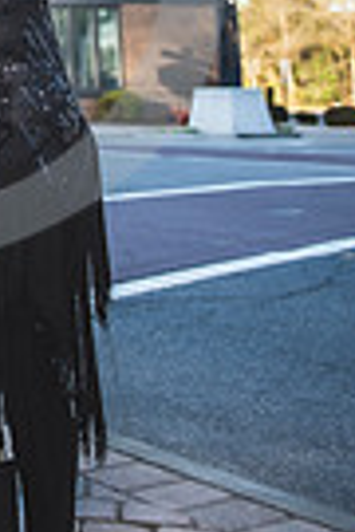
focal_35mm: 80
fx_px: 1183
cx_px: -193
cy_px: -173
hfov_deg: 15.6
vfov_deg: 22.5
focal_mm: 24
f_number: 2.8
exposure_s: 1/500
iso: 100
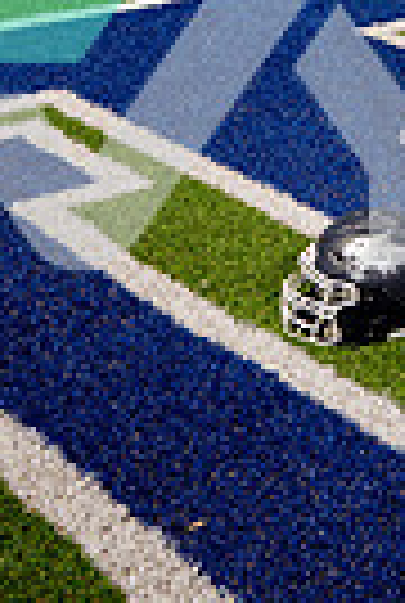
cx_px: 531
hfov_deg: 15.0
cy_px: -184
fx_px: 1460
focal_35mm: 87
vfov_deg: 21.1
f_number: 7.1
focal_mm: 26
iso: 100
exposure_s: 1/250
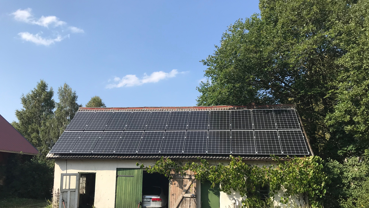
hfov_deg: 62.6
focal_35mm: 31
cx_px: 183
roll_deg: -1.2
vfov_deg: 37.5
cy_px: 134
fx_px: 303
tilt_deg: +8.4
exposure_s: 1/1650
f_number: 1.8
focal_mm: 3.99
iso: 20
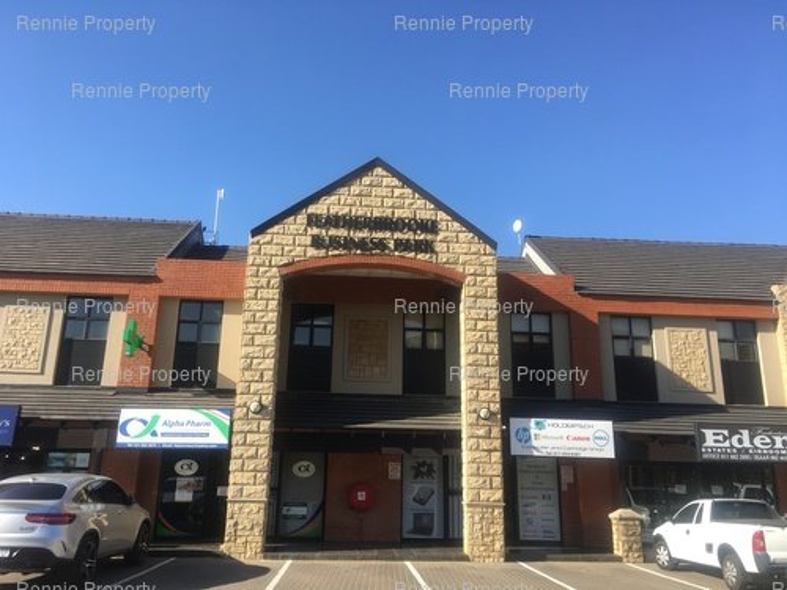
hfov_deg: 61.7
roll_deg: -0.7
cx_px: 394
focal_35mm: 29
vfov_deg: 48.2
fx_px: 659
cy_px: 295
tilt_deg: +14.3
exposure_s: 1/718
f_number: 2.2
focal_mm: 4.15
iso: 25
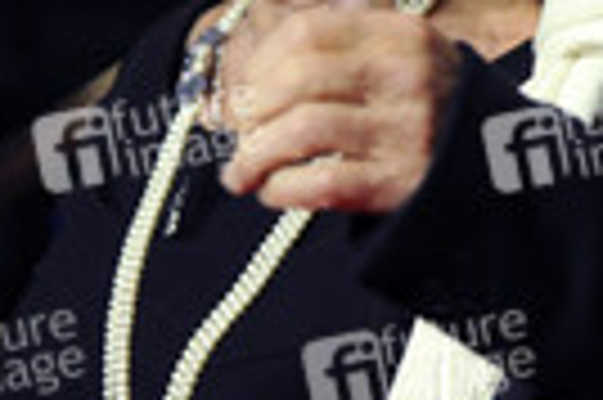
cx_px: 477
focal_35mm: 329
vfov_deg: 4.2
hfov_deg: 6.3
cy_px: 27
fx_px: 5504
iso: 2000
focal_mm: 98
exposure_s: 1/250
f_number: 4
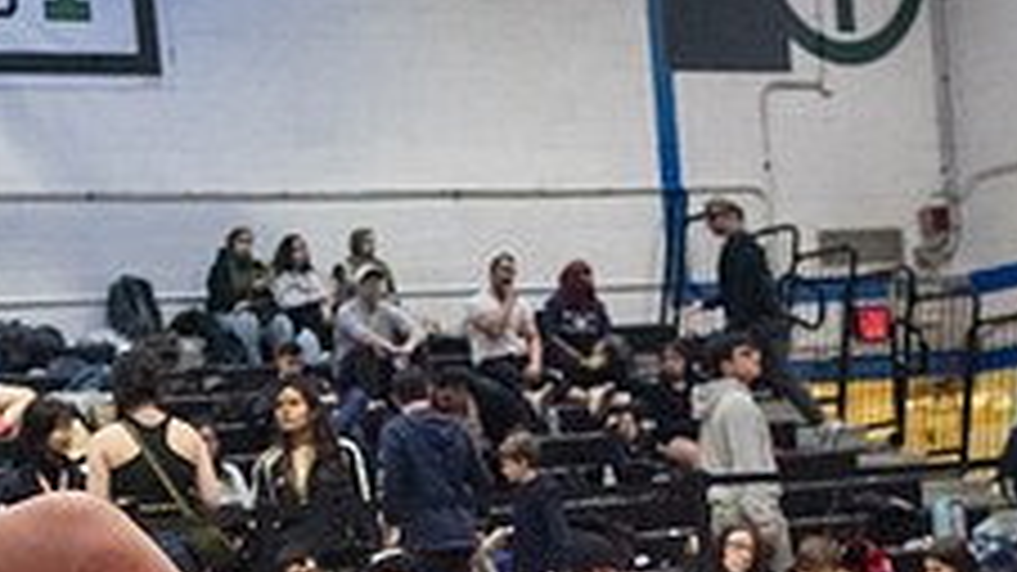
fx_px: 3047
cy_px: 881
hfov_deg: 18.9
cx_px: 321
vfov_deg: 10.3
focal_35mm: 113
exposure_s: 1/400
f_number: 4
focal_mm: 35
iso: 8000
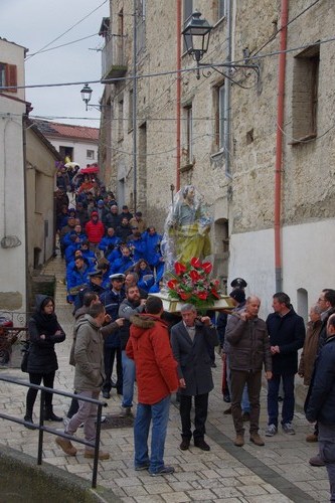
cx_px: 168
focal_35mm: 56
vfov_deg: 36.0
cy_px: 252
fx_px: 775
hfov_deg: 24.4
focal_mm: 37
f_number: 8
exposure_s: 1/250
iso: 640
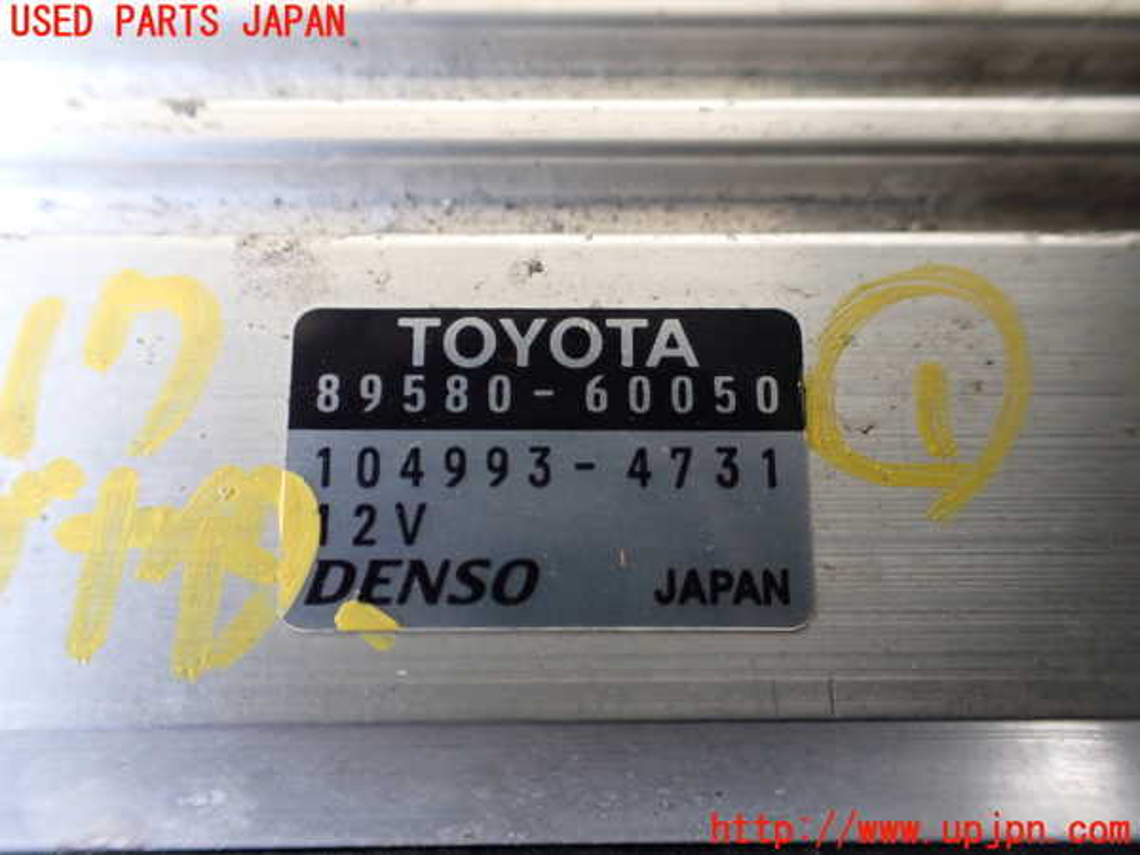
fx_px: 988
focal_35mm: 30
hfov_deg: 60.0
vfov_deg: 46.8
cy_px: 428
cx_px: 570
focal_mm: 5.4
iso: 640
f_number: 2.3
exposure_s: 1/125
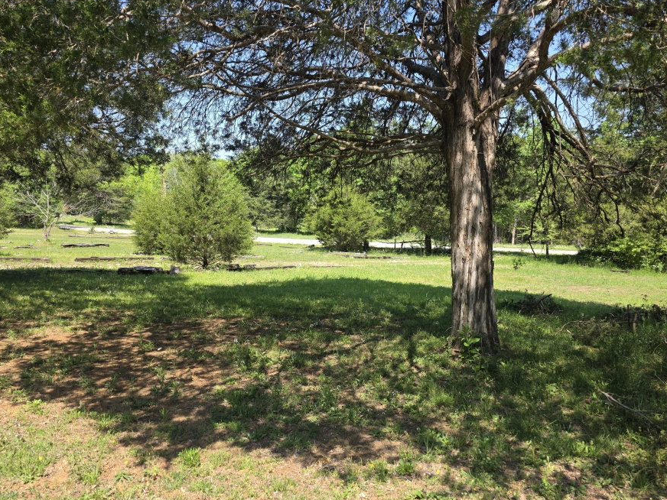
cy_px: 222
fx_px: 520
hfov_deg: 65.3
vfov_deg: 51.2
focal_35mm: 27
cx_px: 353
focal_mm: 6.3
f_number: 1.7
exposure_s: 1/1785
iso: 80
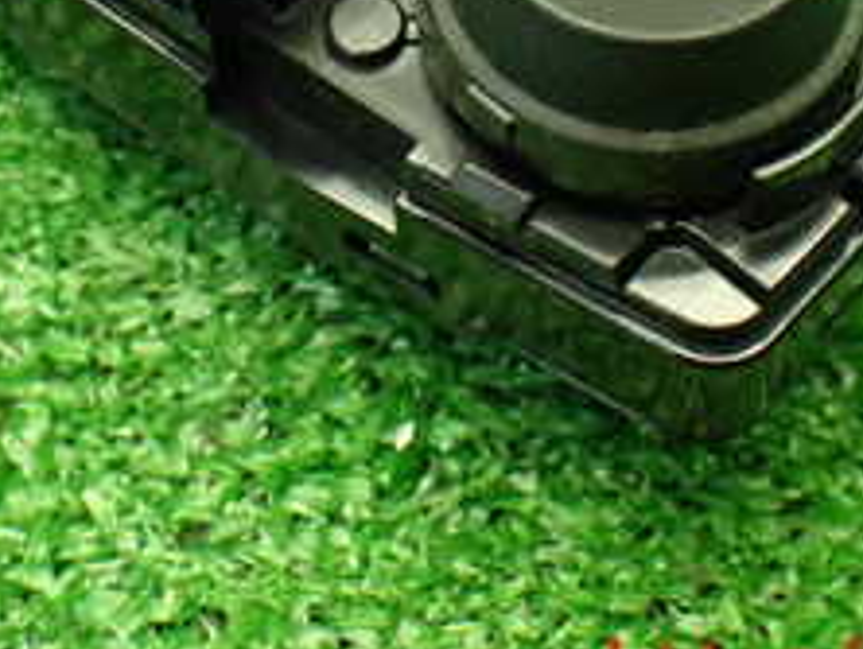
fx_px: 2022
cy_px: -148
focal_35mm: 81
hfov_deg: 24.0
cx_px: 319
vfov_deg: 17.3
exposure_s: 1/100
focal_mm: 5.4
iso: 800
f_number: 2.3
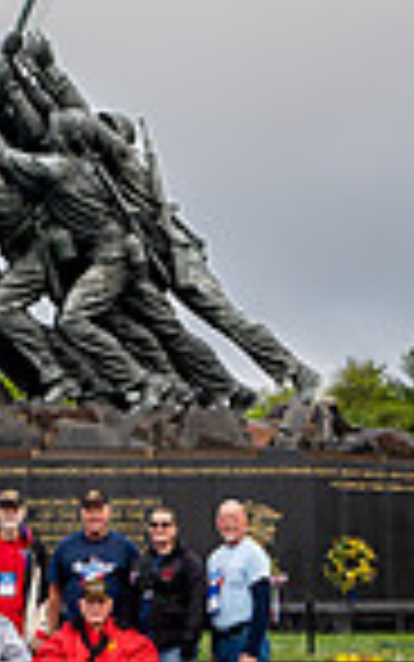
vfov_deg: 26.5
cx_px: 115
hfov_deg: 16.7
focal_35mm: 78
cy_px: 324
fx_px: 1407
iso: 125
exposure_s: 1/100
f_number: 6.3
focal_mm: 25
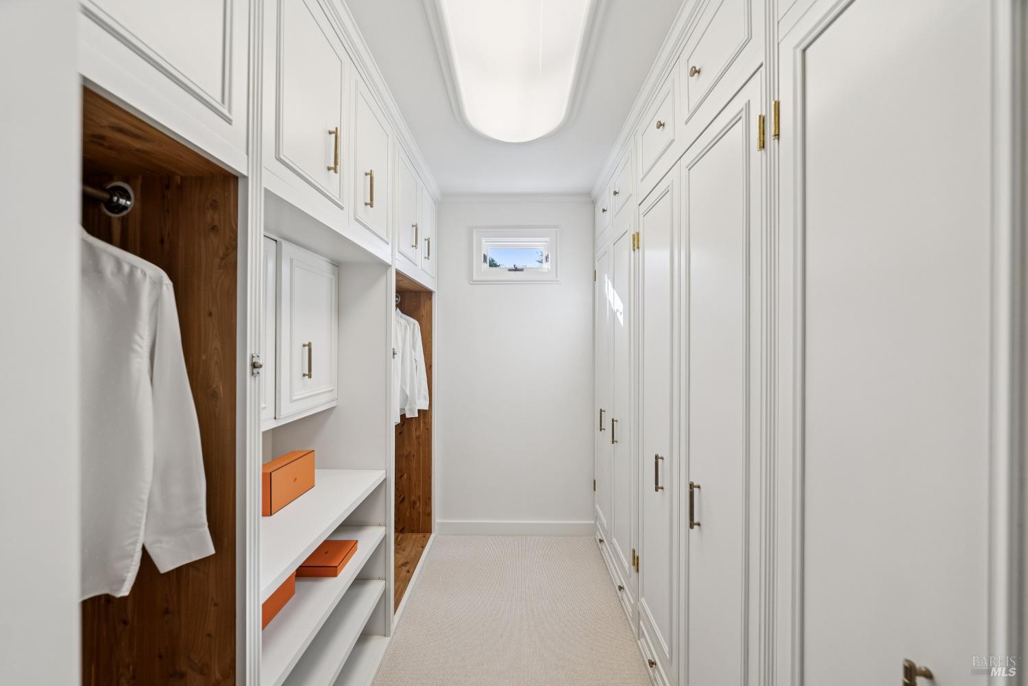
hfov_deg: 112.6
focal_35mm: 12
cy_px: 343
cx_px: 514
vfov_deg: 90.0
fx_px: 343
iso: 640
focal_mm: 12
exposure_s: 1/320
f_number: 4.5
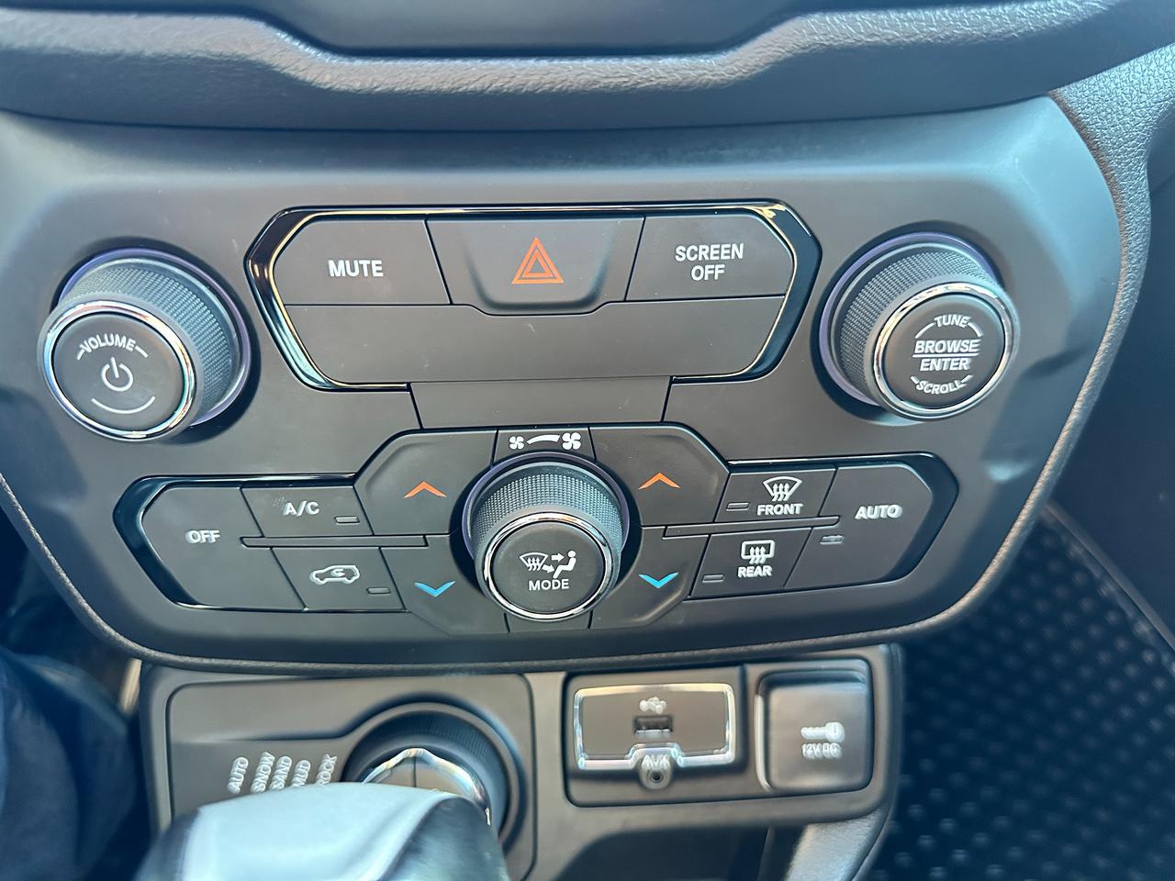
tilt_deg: -30.1
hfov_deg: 71.6
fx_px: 815
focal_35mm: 24
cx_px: 588
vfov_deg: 56.8
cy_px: 440
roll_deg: -0.7
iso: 1000
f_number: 1.78
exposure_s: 1/55
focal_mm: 6.86
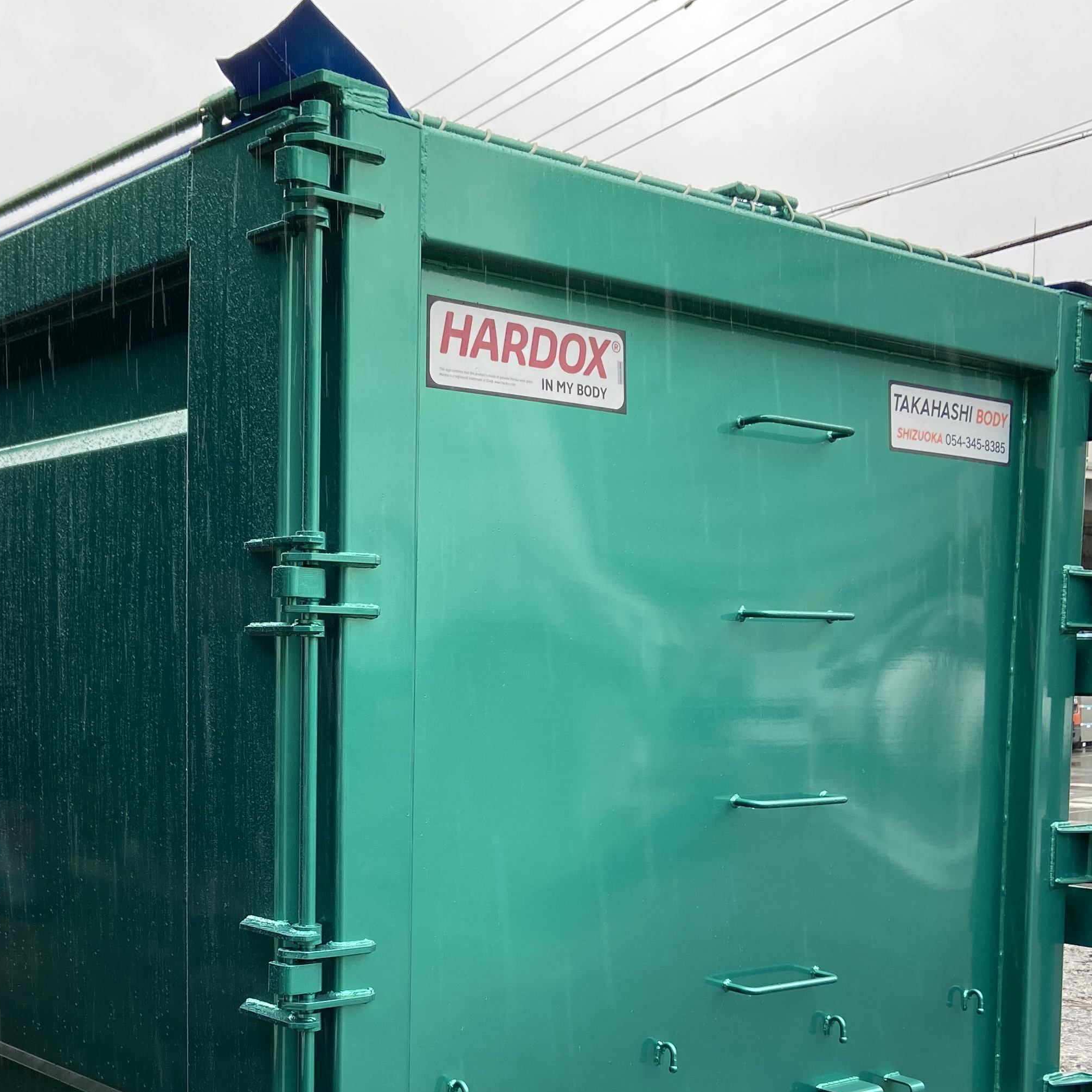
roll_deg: +0.5
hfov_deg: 36.4
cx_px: 365
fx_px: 1642
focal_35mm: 46
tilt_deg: -4.1
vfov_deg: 36.1
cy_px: 796
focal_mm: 4.25
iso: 50
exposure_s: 1/121
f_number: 1.8
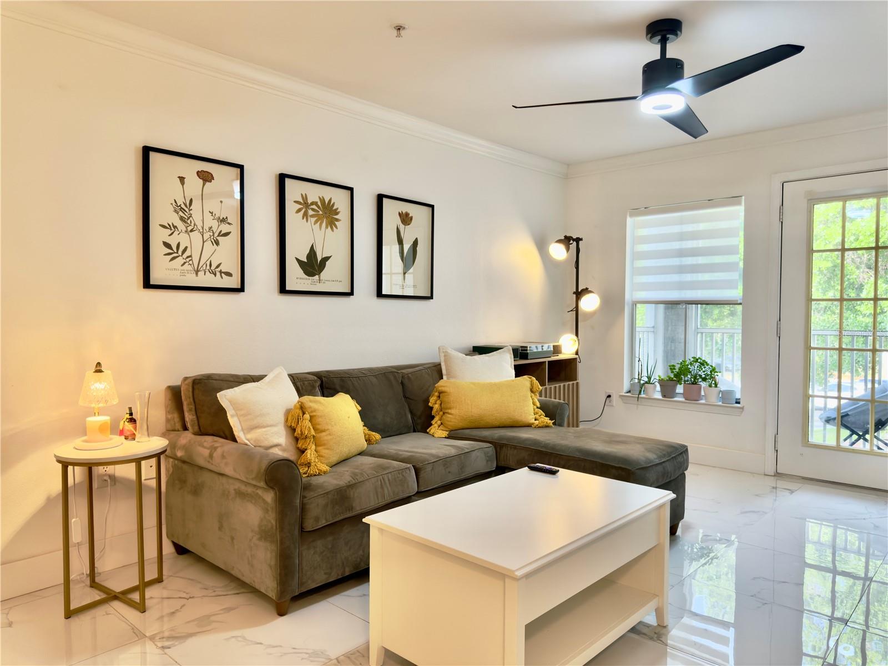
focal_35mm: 24
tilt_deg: -2.3
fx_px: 616
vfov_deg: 56.8
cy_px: 333
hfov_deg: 71.6
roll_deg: -0.6
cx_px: 444
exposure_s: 1/120
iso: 200
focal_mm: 6.76
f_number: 1.78
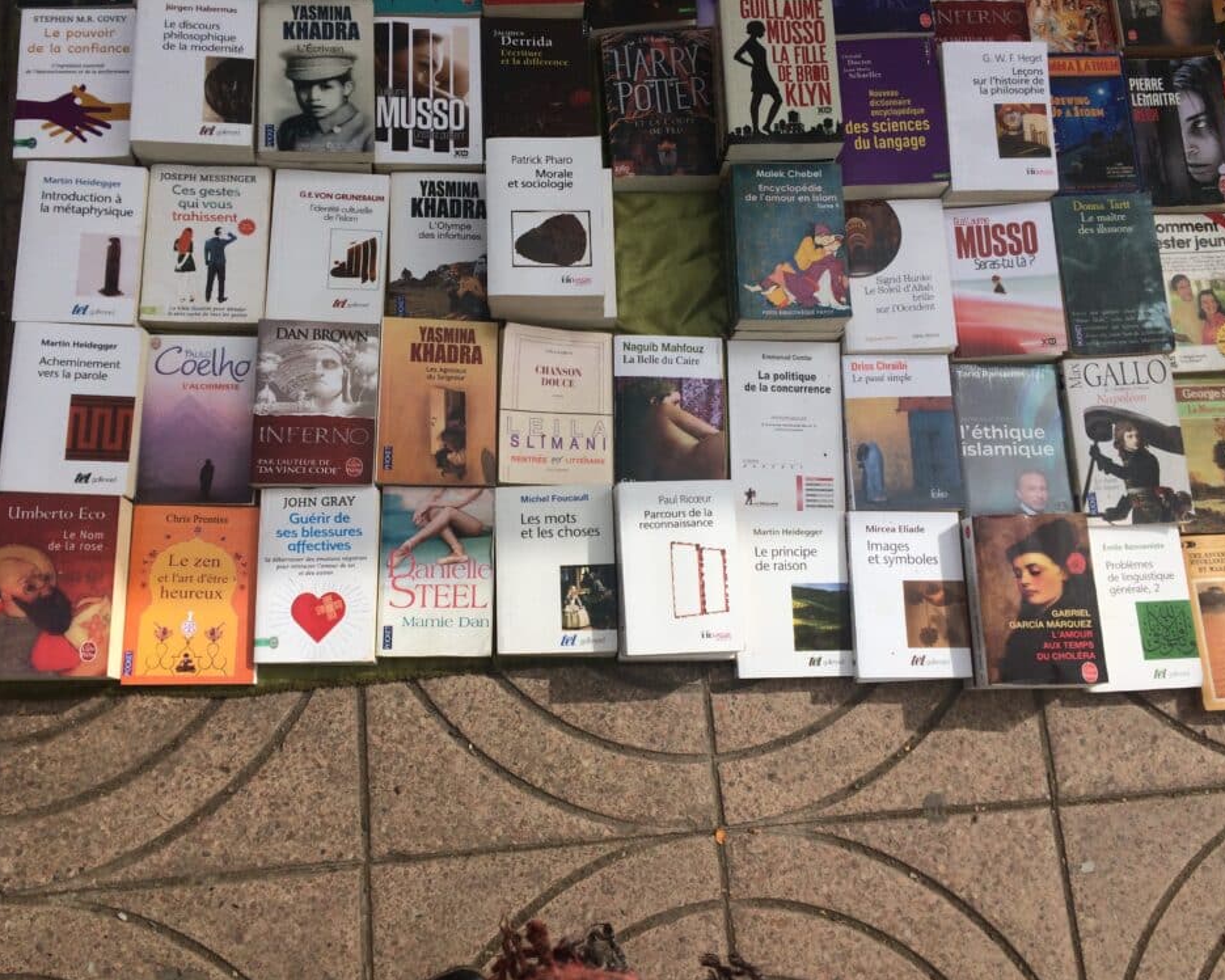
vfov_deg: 47.1
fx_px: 1124
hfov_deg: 57.2
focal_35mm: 31
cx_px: 583
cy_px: 500
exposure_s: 1/3165
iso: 32
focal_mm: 4.15
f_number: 2.2
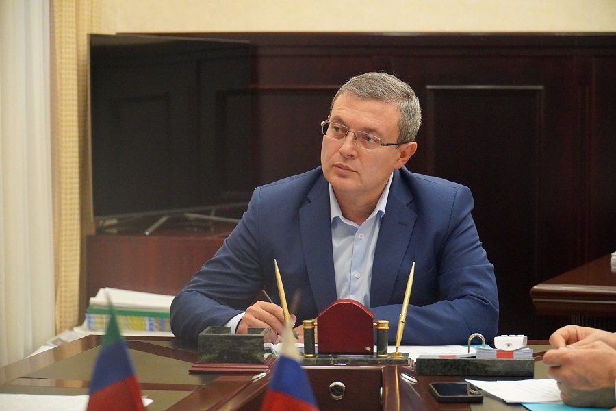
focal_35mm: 96
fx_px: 1643
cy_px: 206
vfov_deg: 14.3
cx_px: 308
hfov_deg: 21.2
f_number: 4
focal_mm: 64
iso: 6400
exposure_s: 1/160
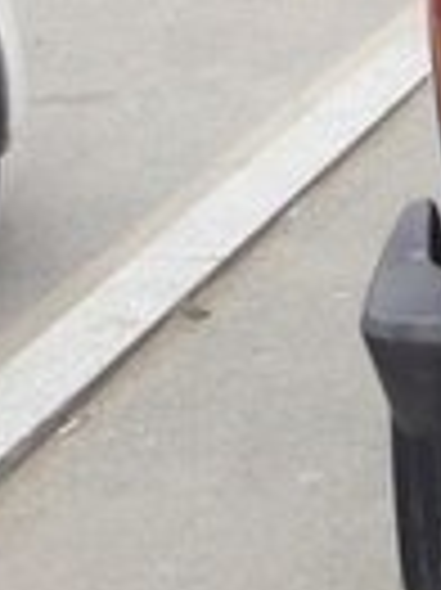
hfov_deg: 8.8
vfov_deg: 13.6
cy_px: -133
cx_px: 1269
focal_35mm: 141
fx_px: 2399
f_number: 1.9
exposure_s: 1/130
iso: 40
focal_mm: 3.7
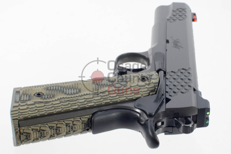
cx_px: 116
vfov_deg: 25.7
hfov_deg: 37.9
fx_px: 337
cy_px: 77
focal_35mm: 52
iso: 200
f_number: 10
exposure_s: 1/200
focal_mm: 35
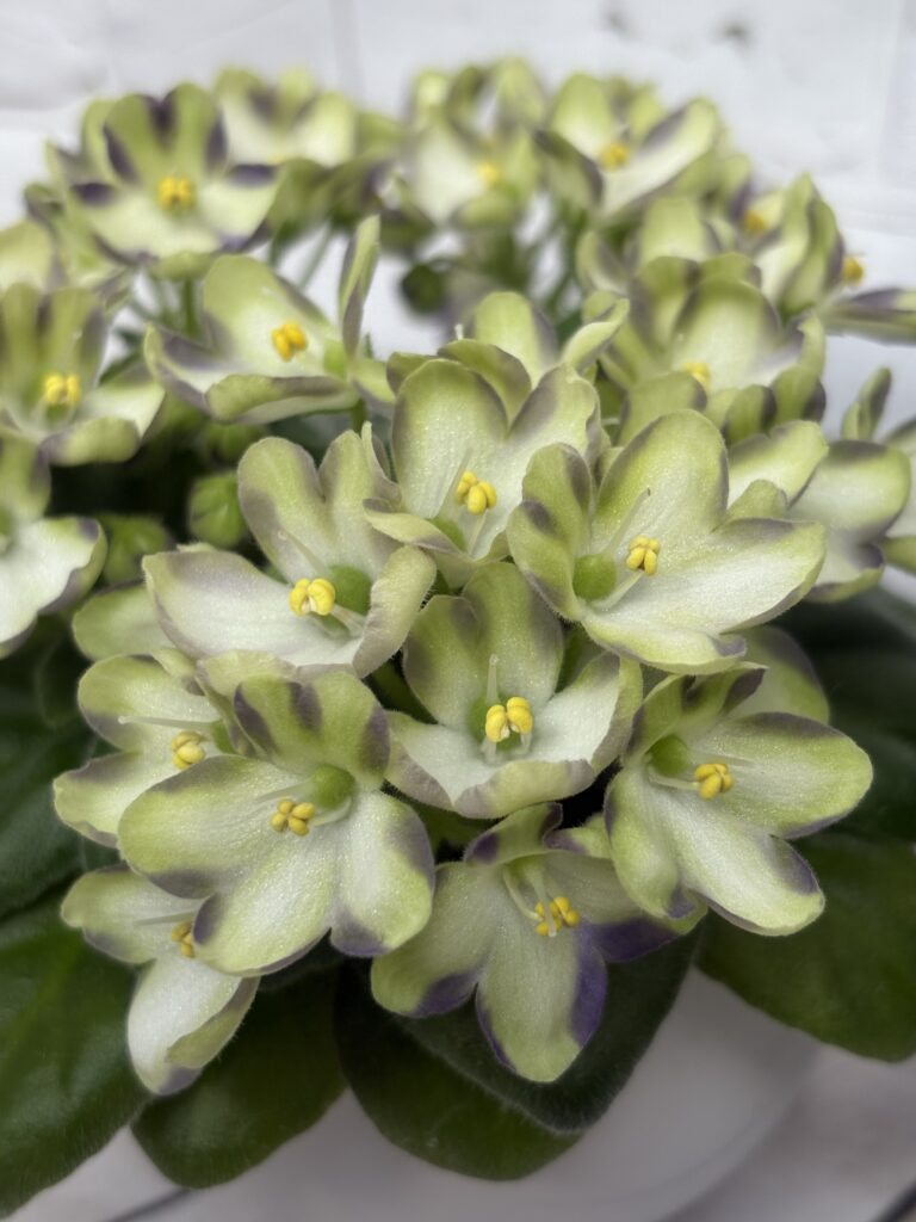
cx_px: 458
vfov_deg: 36.8
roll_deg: +1.3
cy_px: 611
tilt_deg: -32.6
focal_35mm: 52
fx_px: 1835
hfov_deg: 28.0
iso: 50
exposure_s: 1/146
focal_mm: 5.96
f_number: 1.6
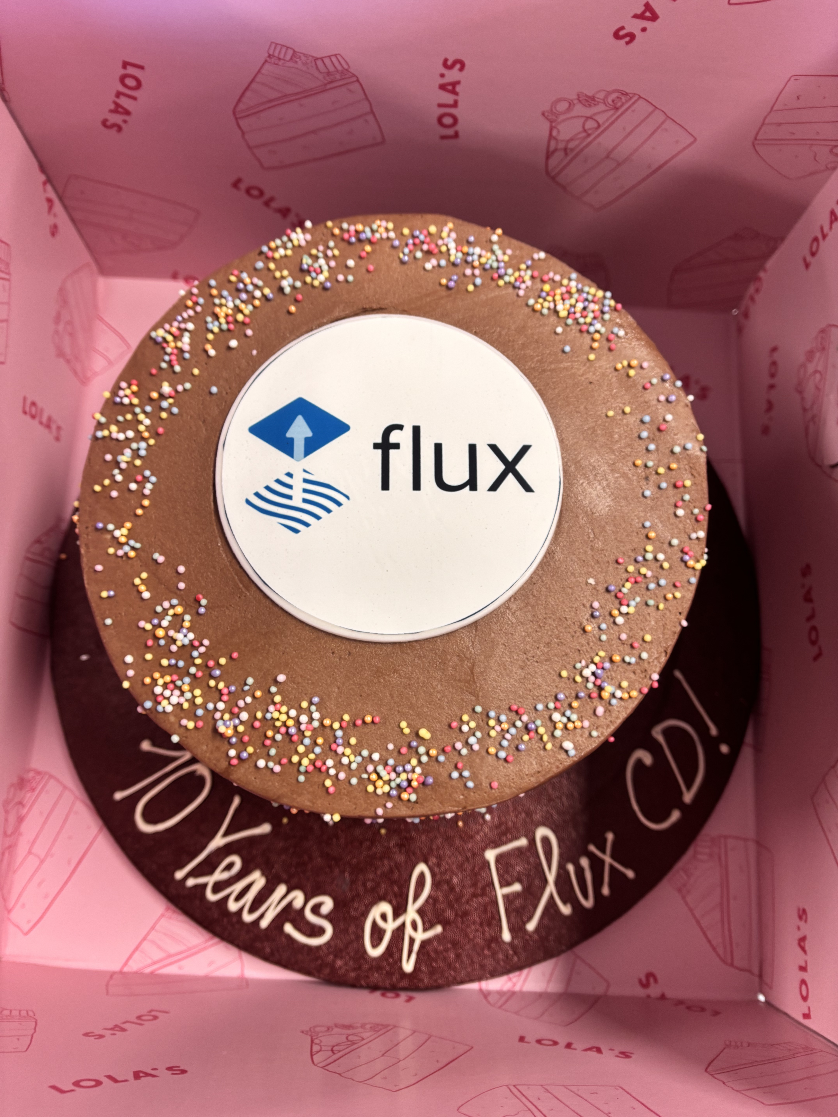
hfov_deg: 53.1
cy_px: 558
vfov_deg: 67.3
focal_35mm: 26
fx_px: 839
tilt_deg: -76.0
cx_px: 419
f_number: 1.6
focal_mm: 5.96
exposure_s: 1/50
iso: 80
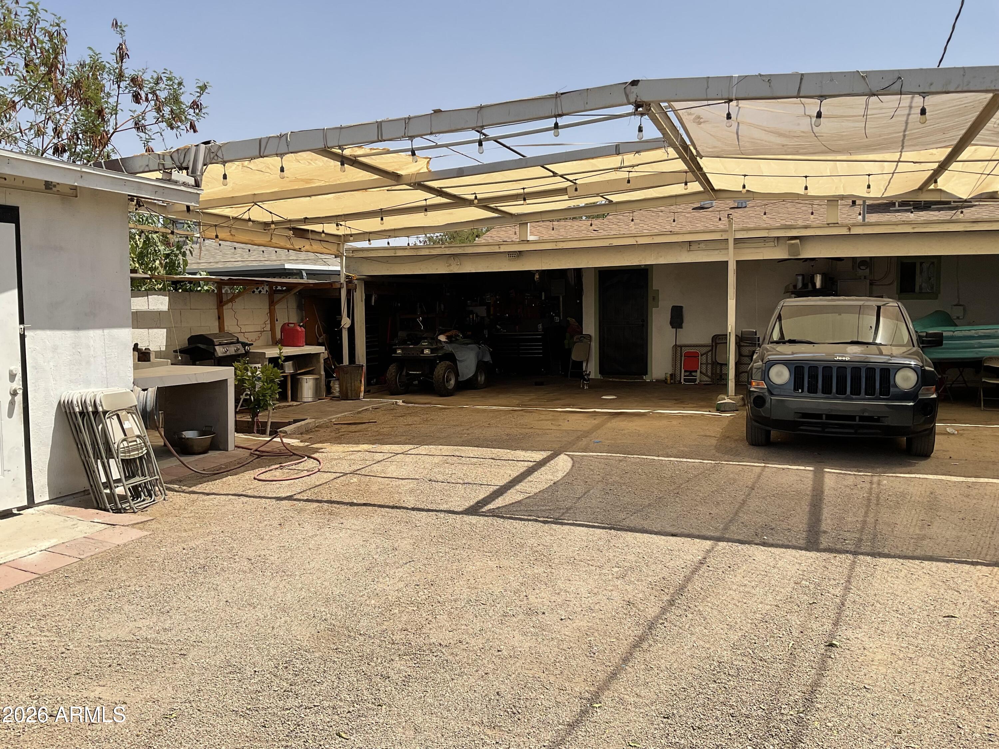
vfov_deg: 48.2
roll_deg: +0.3
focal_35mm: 29
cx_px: 500
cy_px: 374
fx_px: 837
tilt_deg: -4.8
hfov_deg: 61.7
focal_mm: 3
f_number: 1.8
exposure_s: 1/2141
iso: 16
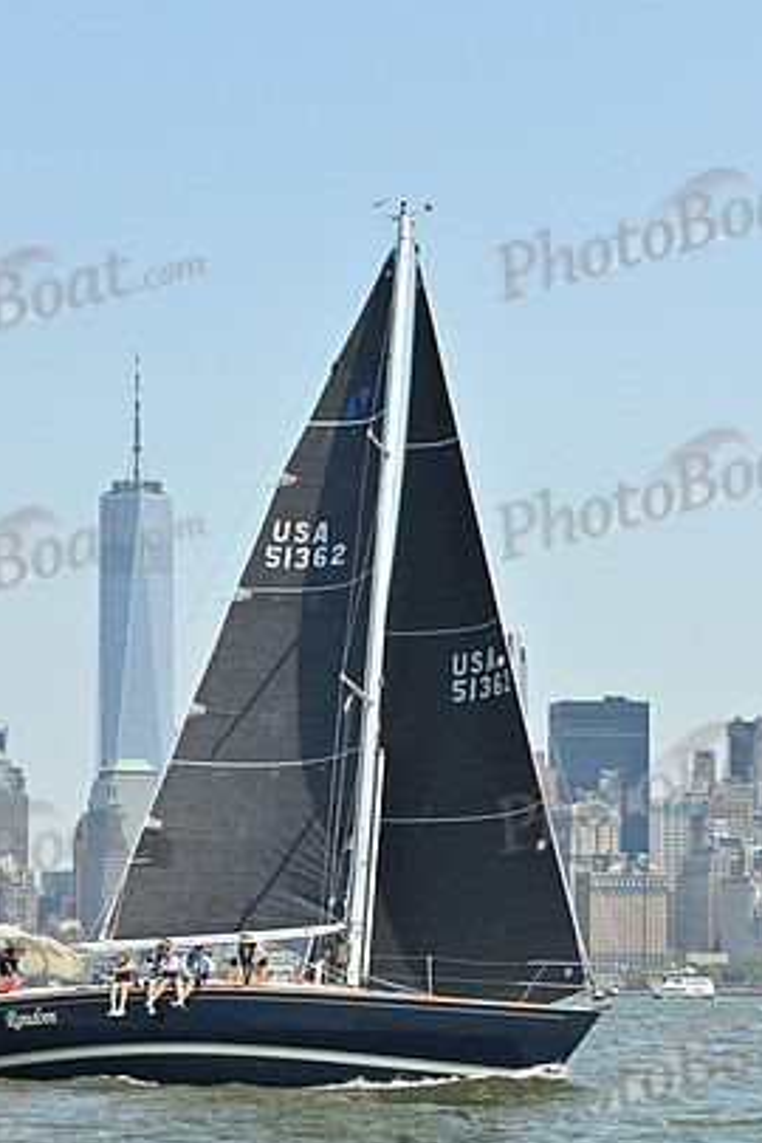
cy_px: 675
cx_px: 351
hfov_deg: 10.1
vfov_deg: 15.1
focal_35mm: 136
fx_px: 4318
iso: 320
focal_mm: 95
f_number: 8
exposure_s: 1/1250
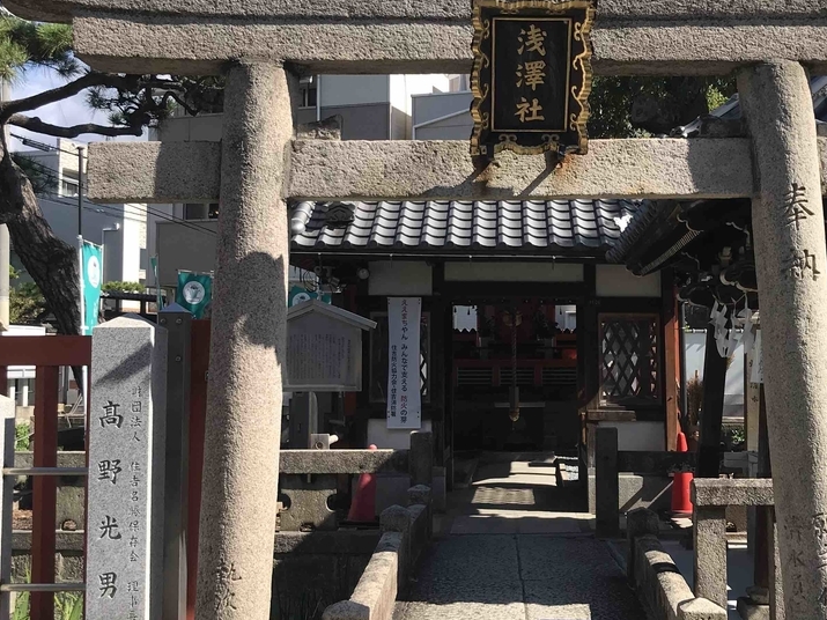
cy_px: 298
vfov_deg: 30.9
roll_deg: +0.8
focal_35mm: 47
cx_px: 488
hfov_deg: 40.3
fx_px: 1123
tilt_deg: +4.4
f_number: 1.8
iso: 20
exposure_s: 1/1570
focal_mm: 3.99
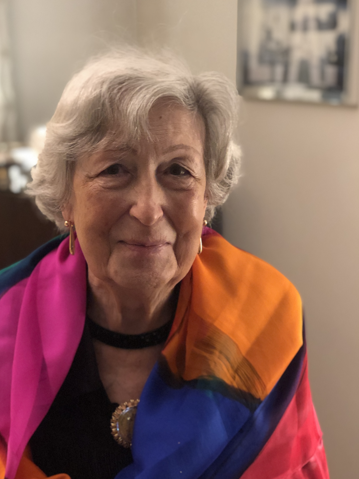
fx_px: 830
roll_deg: +0.0
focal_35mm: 60
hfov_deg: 24.4
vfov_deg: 32.2
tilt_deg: -11.8
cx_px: 156
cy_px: 264
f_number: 2.4
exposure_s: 1/8
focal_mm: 6
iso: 200
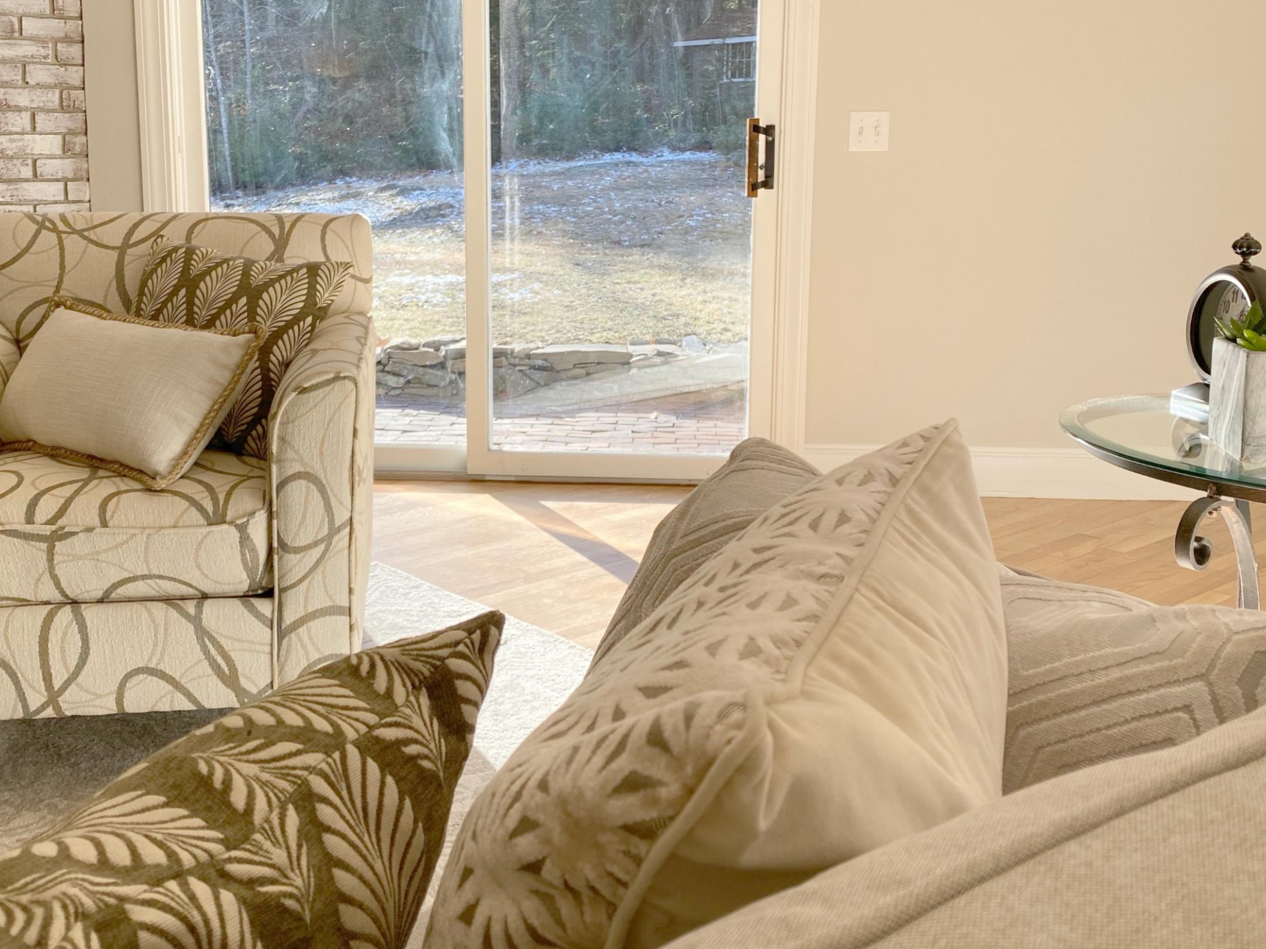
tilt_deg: -8.4
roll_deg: -0.2
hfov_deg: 50.1
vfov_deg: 38.4
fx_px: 1353
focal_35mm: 37
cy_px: 363
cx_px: 598
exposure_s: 1/197
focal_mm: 4.25
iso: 32
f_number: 1.8
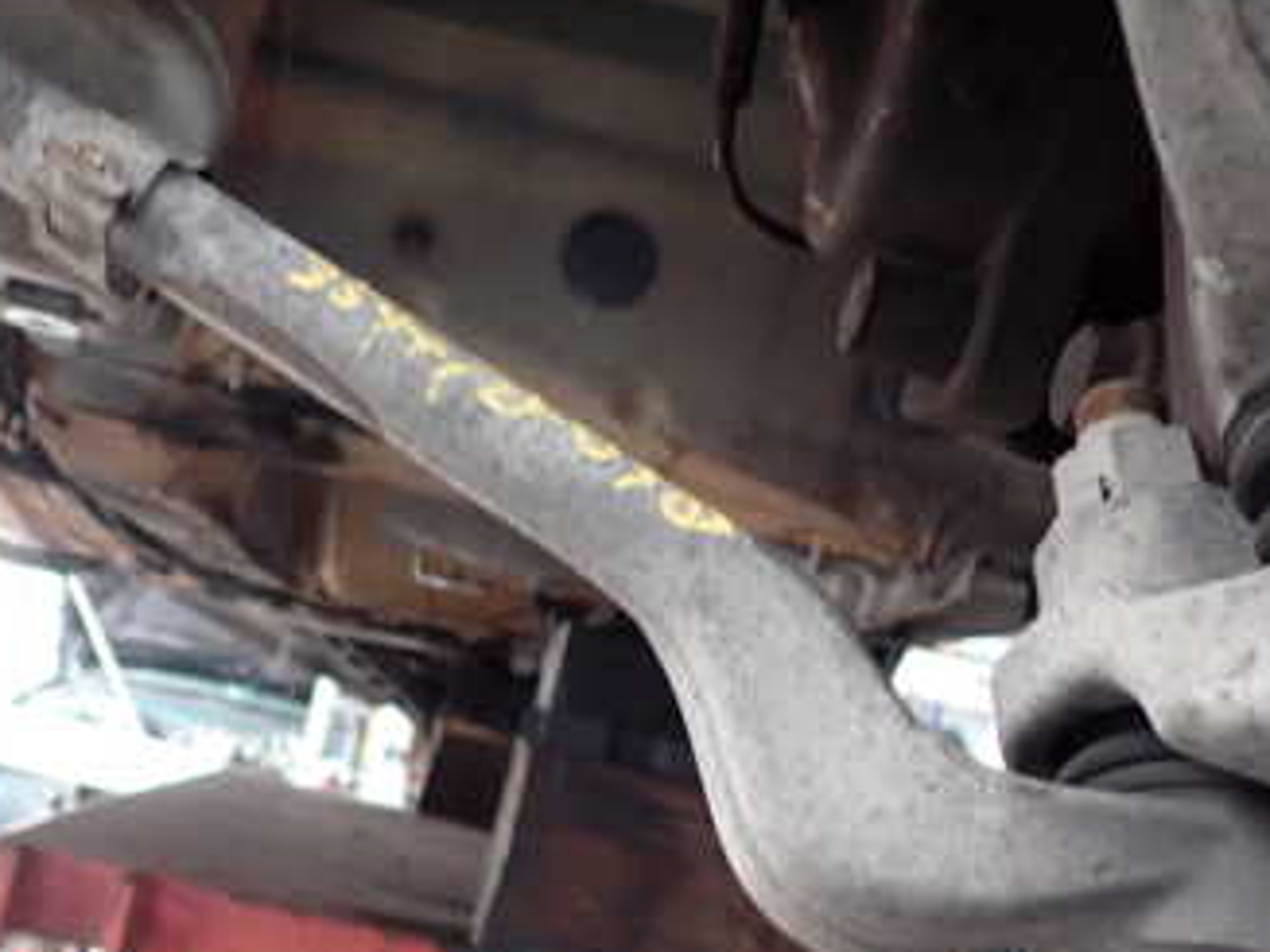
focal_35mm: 55
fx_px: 2017
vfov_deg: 26.5
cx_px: 493
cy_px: 517
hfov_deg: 34.8
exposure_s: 1/30
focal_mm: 5.4
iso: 200
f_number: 2.3
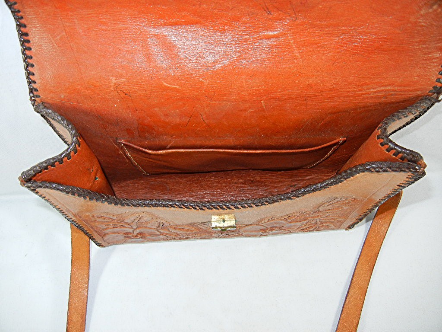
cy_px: 166
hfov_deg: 60.0
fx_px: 383
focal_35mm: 30
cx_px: 221
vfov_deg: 46.8
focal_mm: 5.4
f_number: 3.5
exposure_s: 1/30
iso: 200
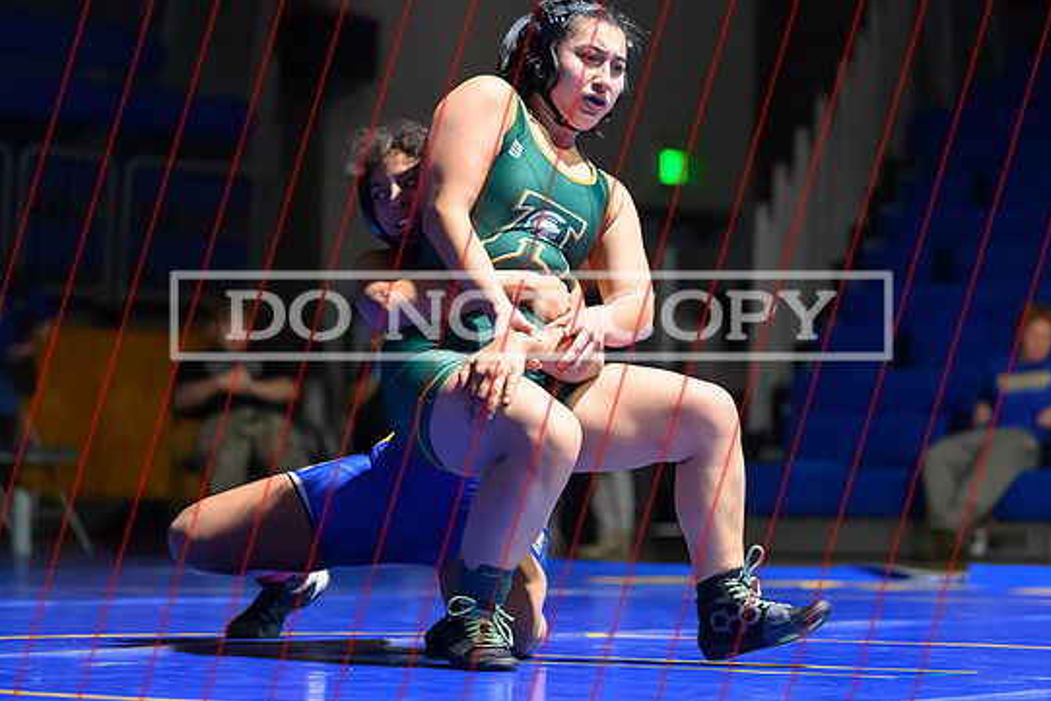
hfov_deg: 13.9
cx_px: 669
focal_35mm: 147
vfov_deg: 9.3
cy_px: 435
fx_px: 4292
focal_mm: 103
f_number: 2.8
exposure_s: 1/500
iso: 12800
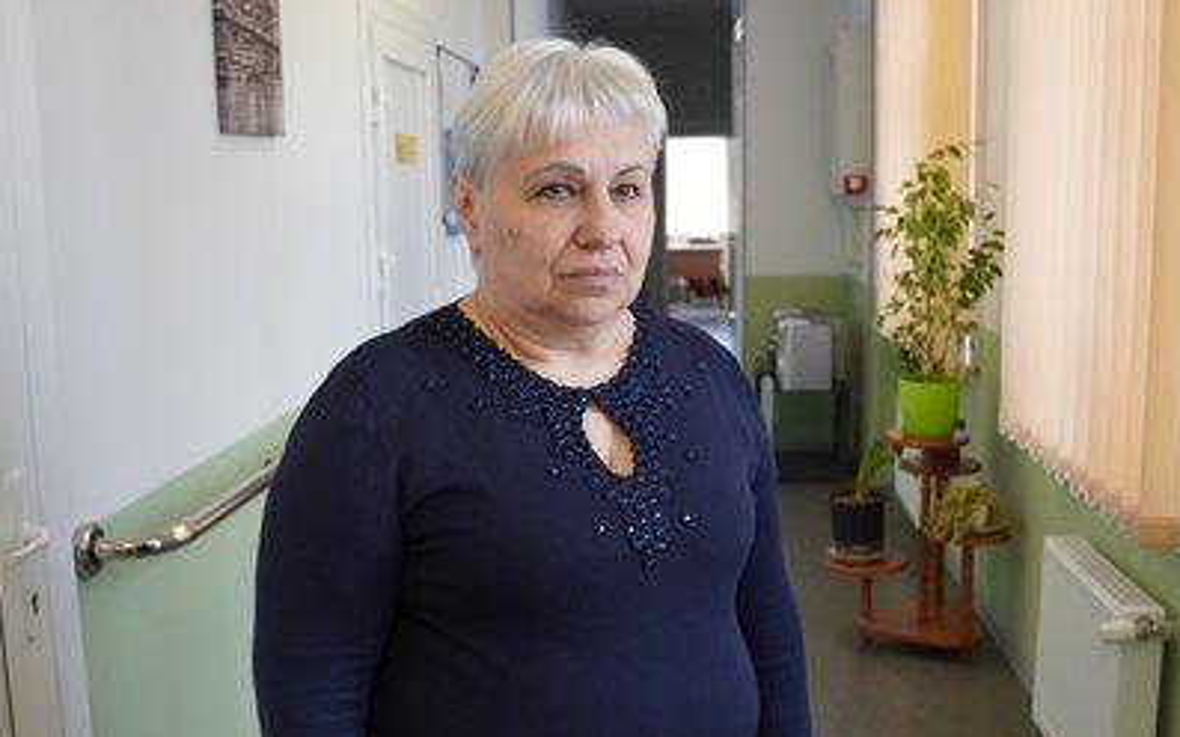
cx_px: 591
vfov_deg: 34.4
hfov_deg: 52.8
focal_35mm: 37
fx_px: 1190
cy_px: 388
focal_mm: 24
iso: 1000
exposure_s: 1/160
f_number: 4
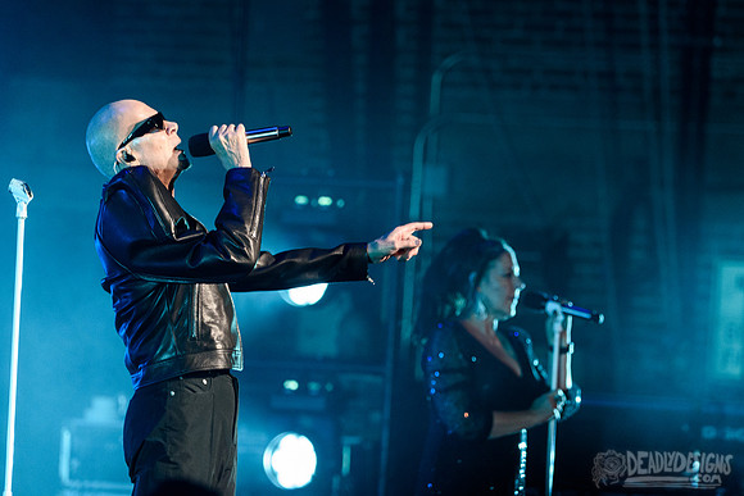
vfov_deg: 3.8
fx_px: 7460
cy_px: 207
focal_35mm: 361
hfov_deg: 5.7
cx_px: 372
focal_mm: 310
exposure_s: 1/200
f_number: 5.6
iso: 4000
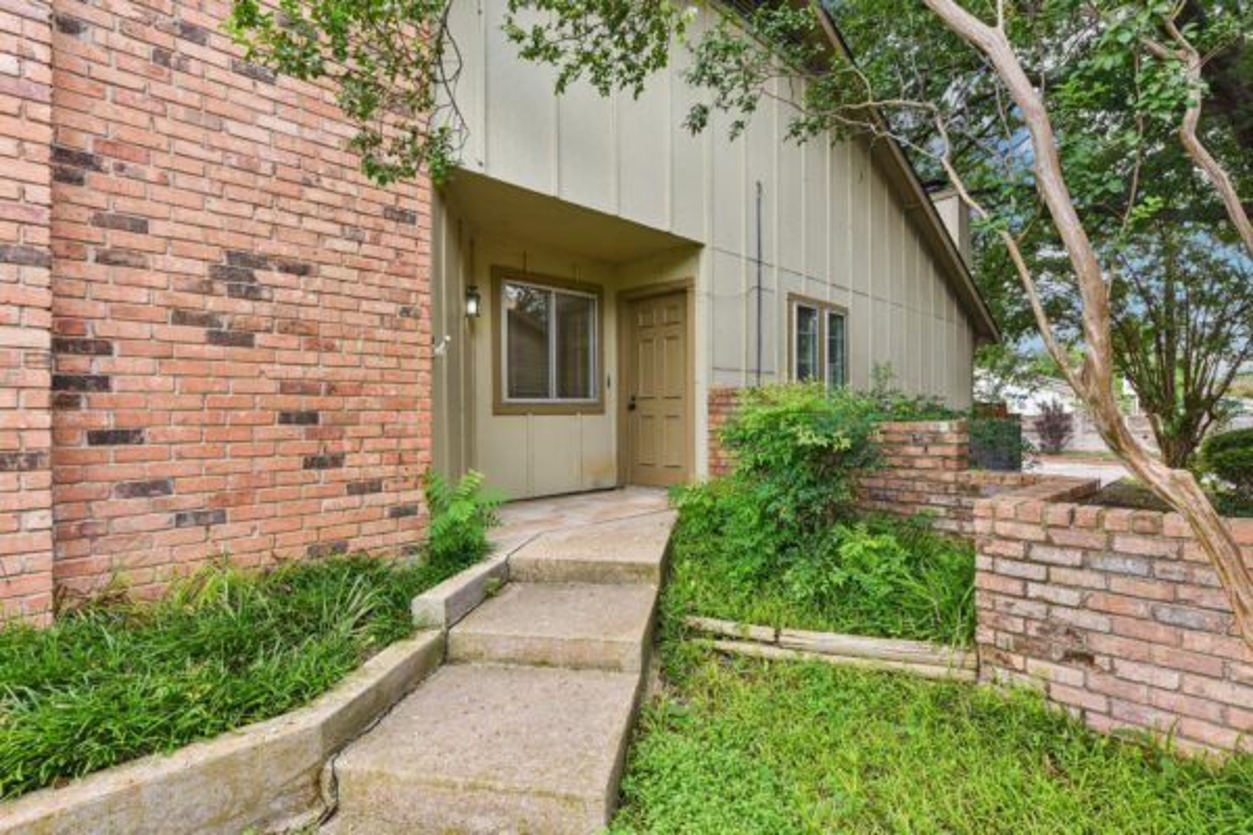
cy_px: 418
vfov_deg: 70.4
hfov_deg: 93.3
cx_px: 626
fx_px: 592
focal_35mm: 17
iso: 100
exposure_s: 1/60
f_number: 8
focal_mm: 17
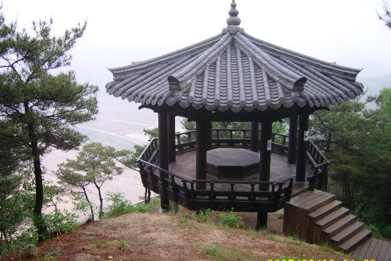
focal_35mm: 37
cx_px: 196
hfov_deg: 51.9
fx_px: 402
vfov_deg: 35.9
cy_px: 134
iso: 50
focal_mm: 5.95
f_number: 2.8
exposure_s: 1/192
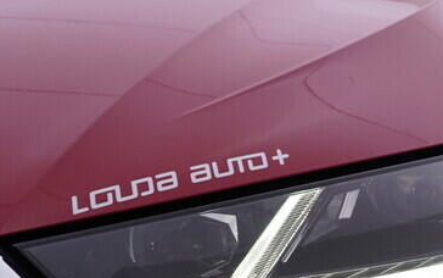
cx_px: 601
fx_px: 1752
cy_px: 350
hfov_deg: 13.8
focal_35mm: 145
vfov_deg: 8.9
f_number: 4.5
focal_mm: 24
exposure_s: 1/100
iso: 125
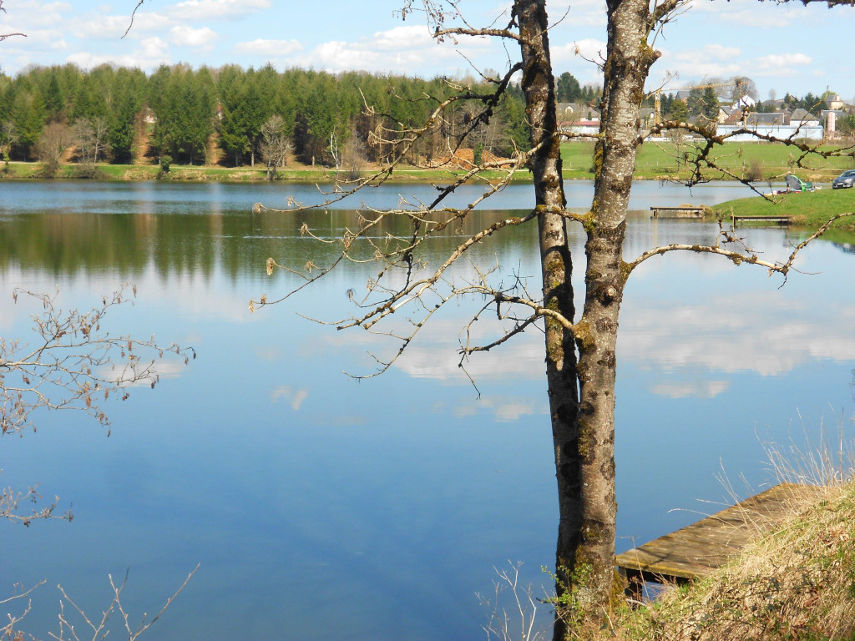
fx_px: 1630
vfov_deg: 22.3
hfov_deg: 29.4
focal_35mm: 66
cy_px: 320
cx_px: 428
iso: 100
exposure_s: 1/320
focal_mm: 11.6
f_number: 5.3
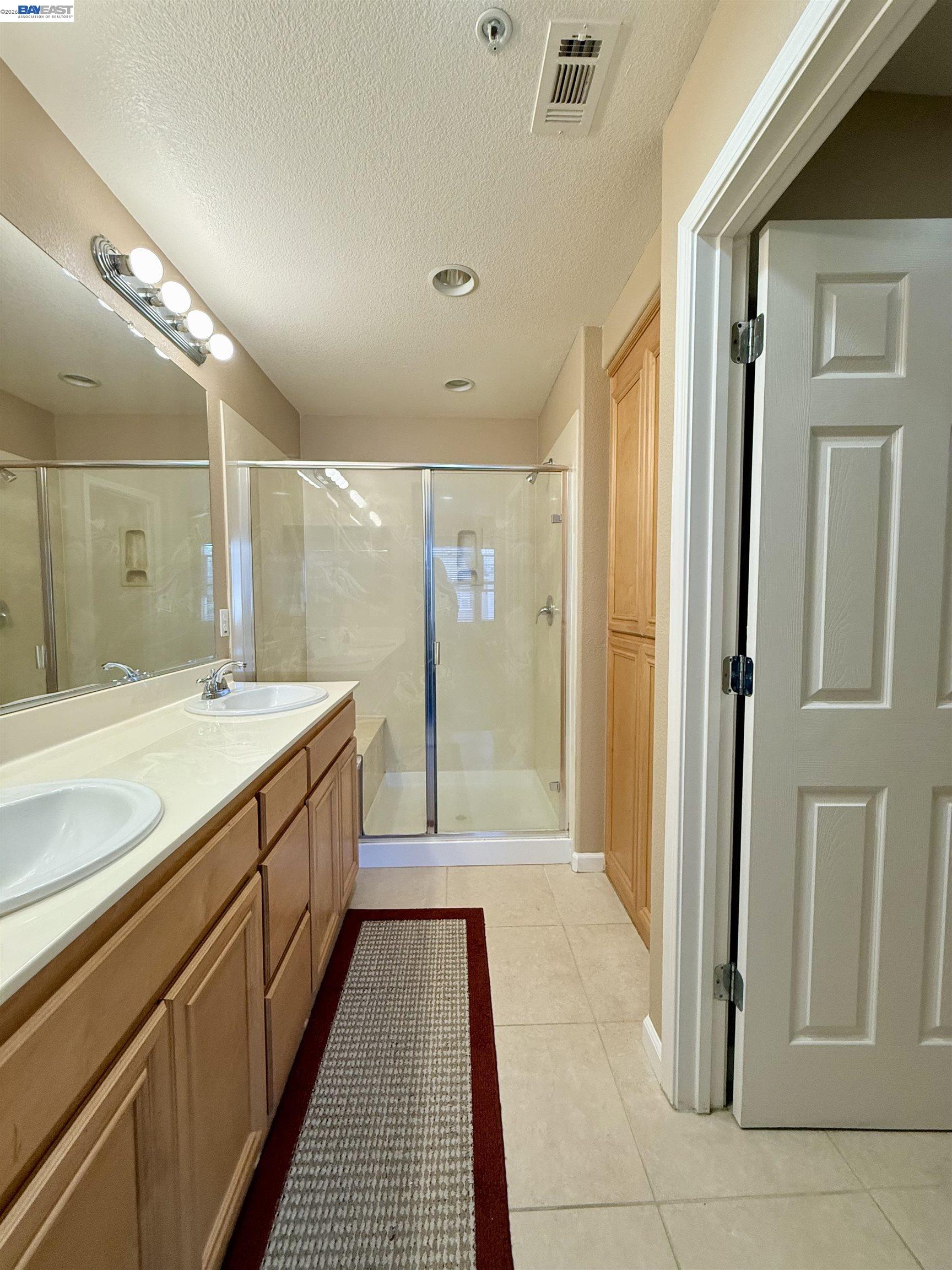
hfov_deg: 85.7
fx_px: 513
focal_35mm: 14
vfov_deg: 102.1
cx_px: 476
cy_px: 635
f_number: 2.2
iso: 250
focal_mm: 2.22
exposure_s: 1/120
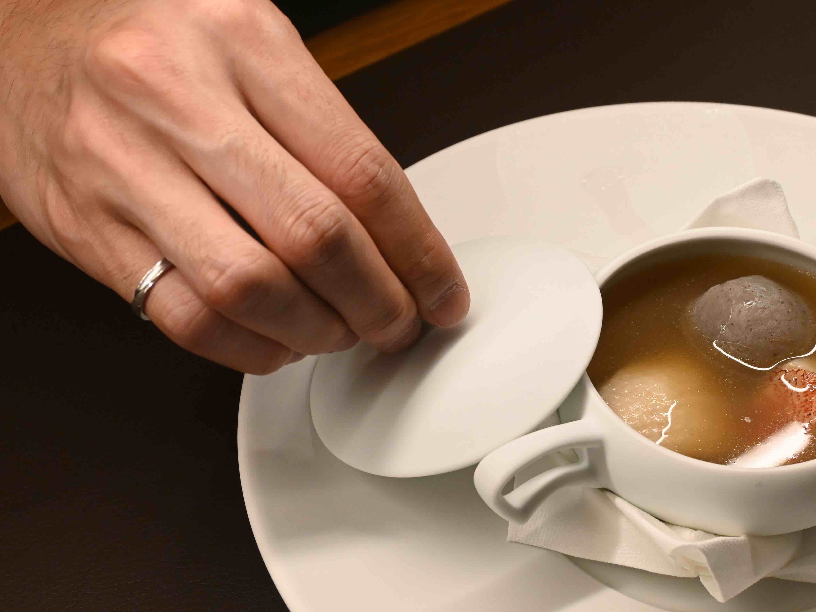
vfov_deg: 23.2
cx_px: 558
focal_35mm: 63
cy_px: 340
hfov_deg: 30.3
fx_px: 1493
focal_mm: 31.5
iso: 1600
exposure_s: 1/160
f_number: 6.3
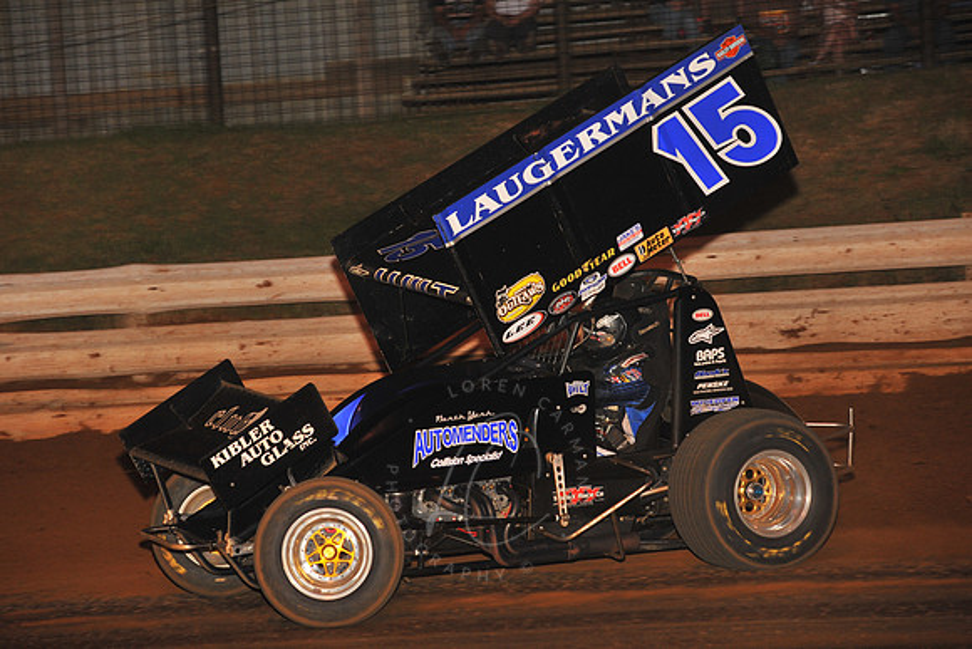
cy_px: 324
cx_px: 486
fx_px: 4591
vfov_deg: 8.1
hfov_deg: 12.1
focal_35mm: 170
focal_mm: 170
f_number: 6.3
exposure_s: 1/320
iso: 1000
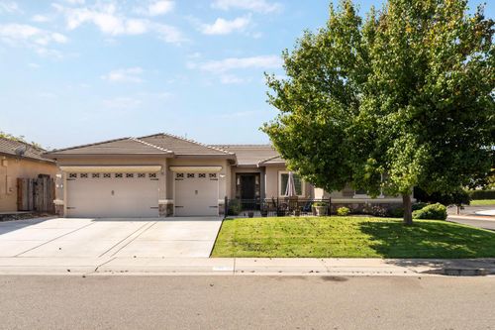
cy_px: 165
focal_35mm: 24
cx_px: 248
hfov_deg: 73.8
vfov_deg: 53.1
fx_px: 330
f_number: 7.1
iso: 320
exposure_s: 1/100
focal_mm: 24
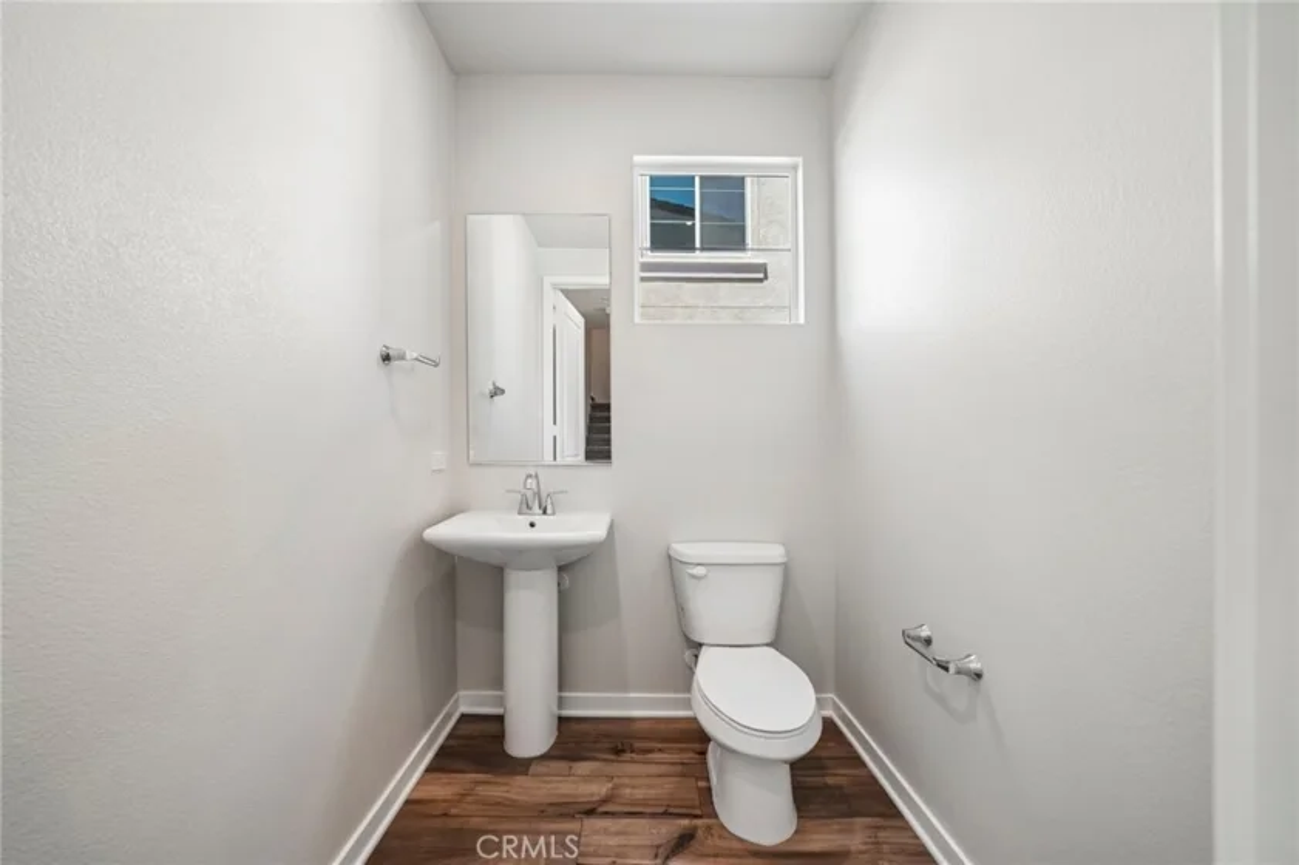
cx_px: 650
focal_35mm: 12
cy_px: 432
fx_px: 433
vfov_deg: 90.0
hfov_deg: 112.6
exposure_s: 1/30
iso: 320
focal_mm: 12
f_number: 7.1
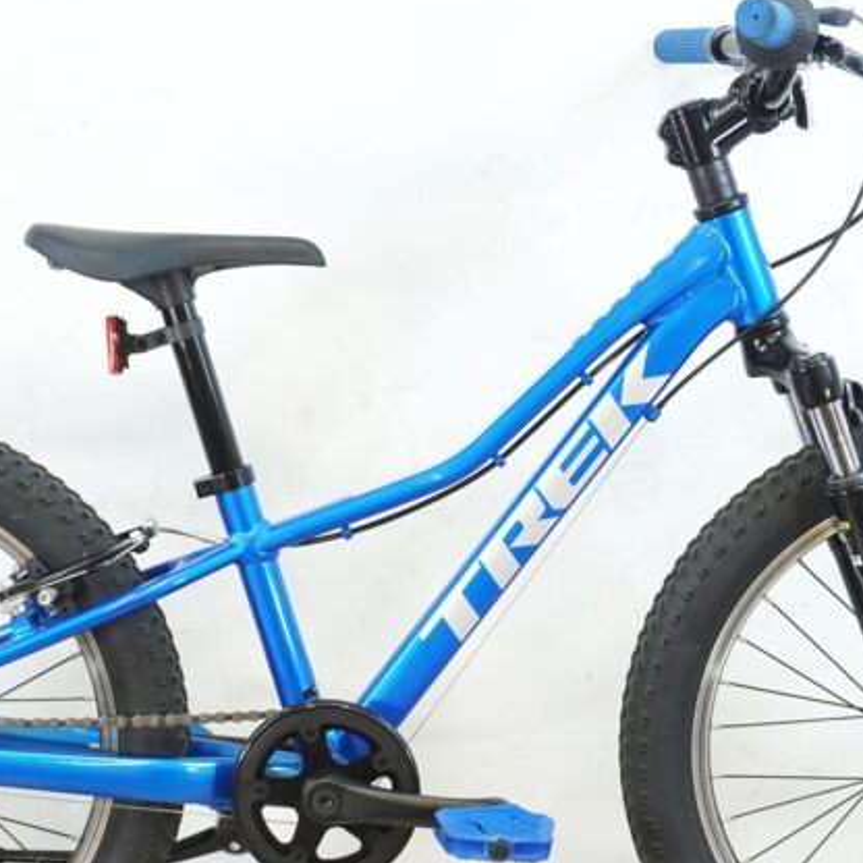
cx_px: 398
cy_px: 497
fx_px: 2818
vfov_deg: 17.4
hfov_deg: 17.4
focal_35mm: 100
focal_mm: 37
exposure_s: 1/40
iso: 640
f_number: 5.6
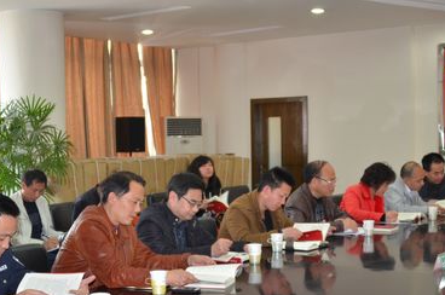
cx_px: 174
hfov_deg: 35.0
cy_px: 180
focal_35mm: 57
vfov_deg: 23.6
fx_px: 703
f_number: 3.5
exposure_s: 1/60
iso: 800
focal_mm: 28
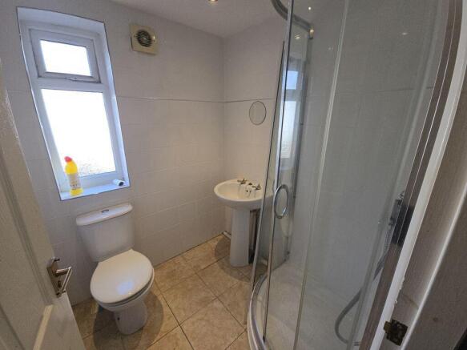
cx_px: 234
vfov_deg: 89.9
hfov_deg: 106.2
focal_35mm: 13
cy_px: 175
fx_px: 175
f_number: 2.2
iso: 50
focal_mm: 2.2
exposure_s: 1/107
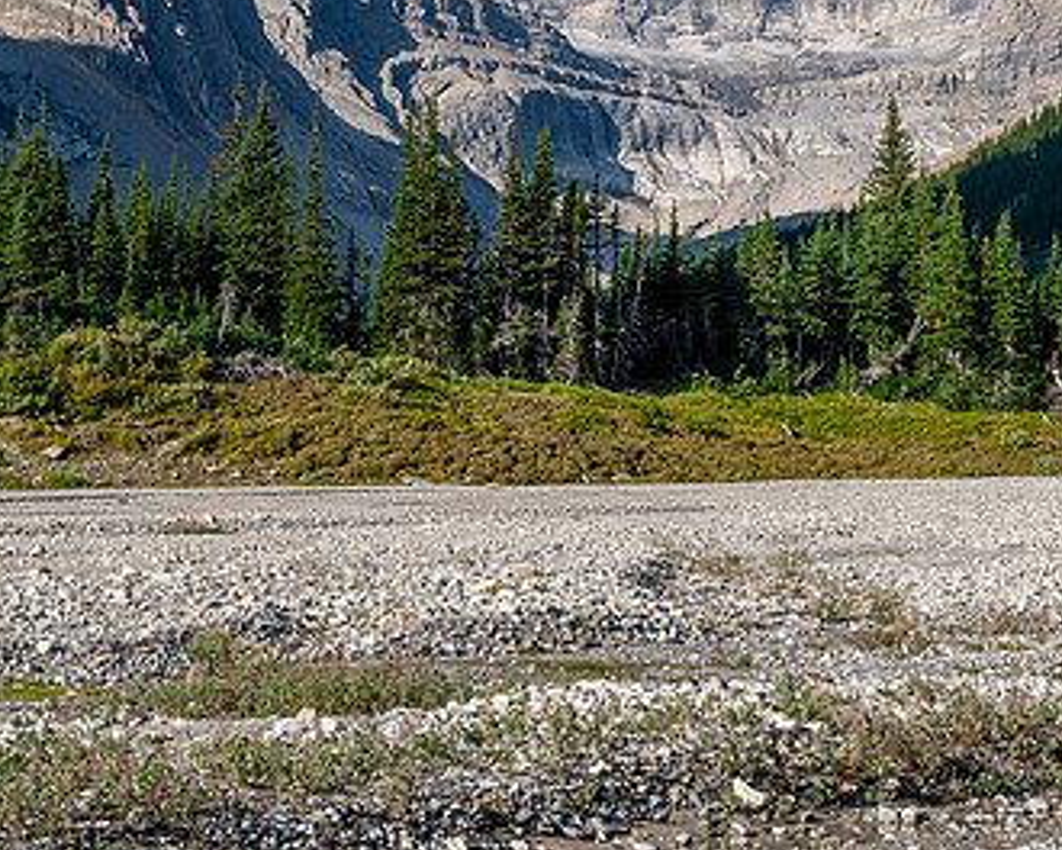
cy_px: 159
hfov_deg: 20.0
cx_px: 563
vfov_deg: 15.9
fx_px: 3017
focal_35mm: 96
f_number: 8
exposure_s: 1/400
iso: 200
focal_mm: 28
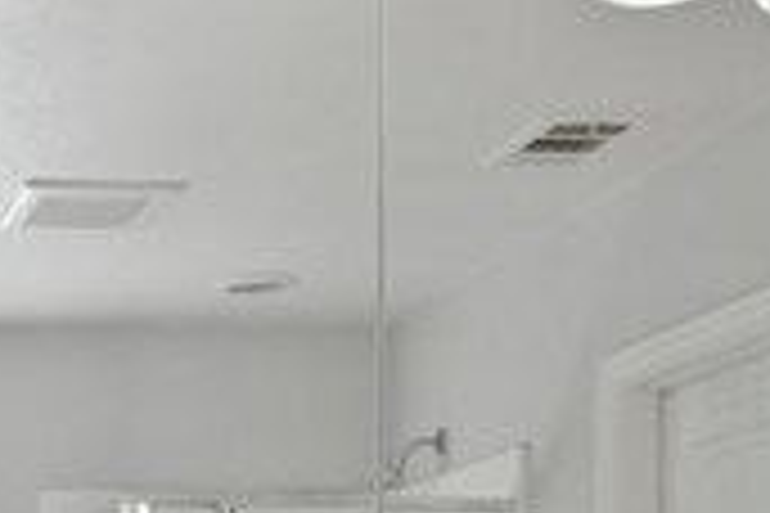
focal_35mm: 96
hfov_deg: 19.5
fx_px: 2053
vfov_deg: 13.4
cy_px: 772
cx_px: -252
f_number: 4
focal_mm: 16
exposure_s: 1/15
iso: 125
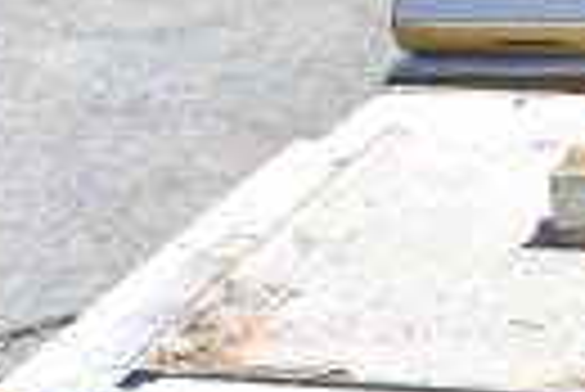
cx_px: 1089
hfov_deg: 13.0
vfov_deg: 9.7
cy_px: 403
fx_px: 2294
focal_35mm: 141
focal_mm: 20
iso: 200
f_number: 8
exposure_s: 1/250
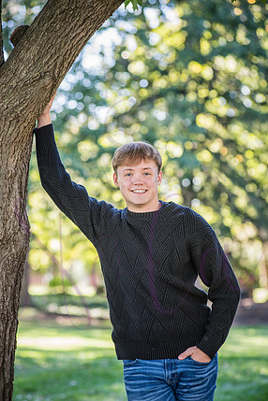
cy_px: 208
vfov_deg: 15.6
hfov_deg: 10.5
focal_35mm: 131
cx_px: 129
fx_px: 1463
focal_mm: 125
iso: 800
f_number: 4.5
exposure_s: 1/250
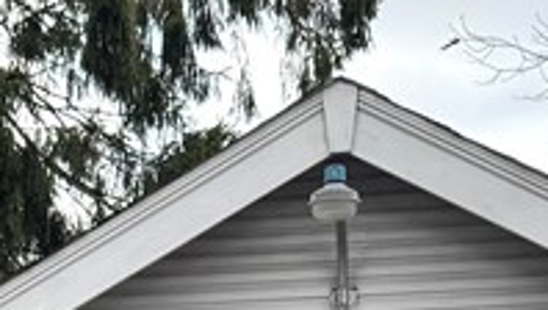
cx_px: 125
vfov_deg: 7.9
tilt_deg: -8.4
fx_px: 1964
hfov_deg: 15.8
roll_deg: +0.9
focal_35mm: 135
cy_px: 902
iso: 80
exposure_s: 1/1112
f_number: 1.78
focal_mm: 6.76
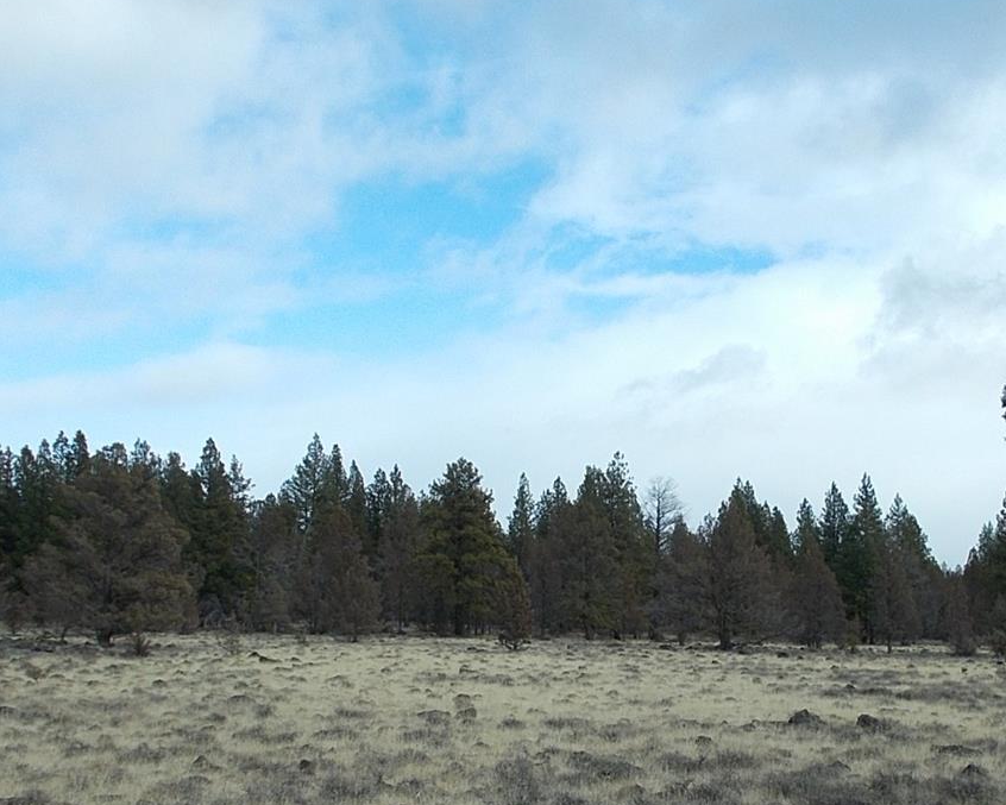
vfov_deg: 33.1
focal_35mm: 45
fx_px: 1340
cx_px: 662
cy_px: 537
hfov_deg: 40.7
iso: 80
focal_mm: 4.6
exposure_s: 1/100
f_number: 8
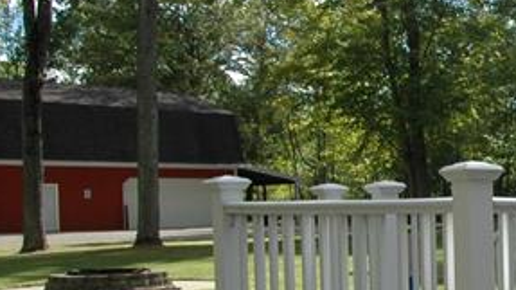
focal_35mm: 73
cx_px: 726
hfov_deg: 24.2
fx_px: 996
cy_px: 241
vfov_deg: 16.4
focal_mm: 13
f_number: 8
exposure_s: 1/250
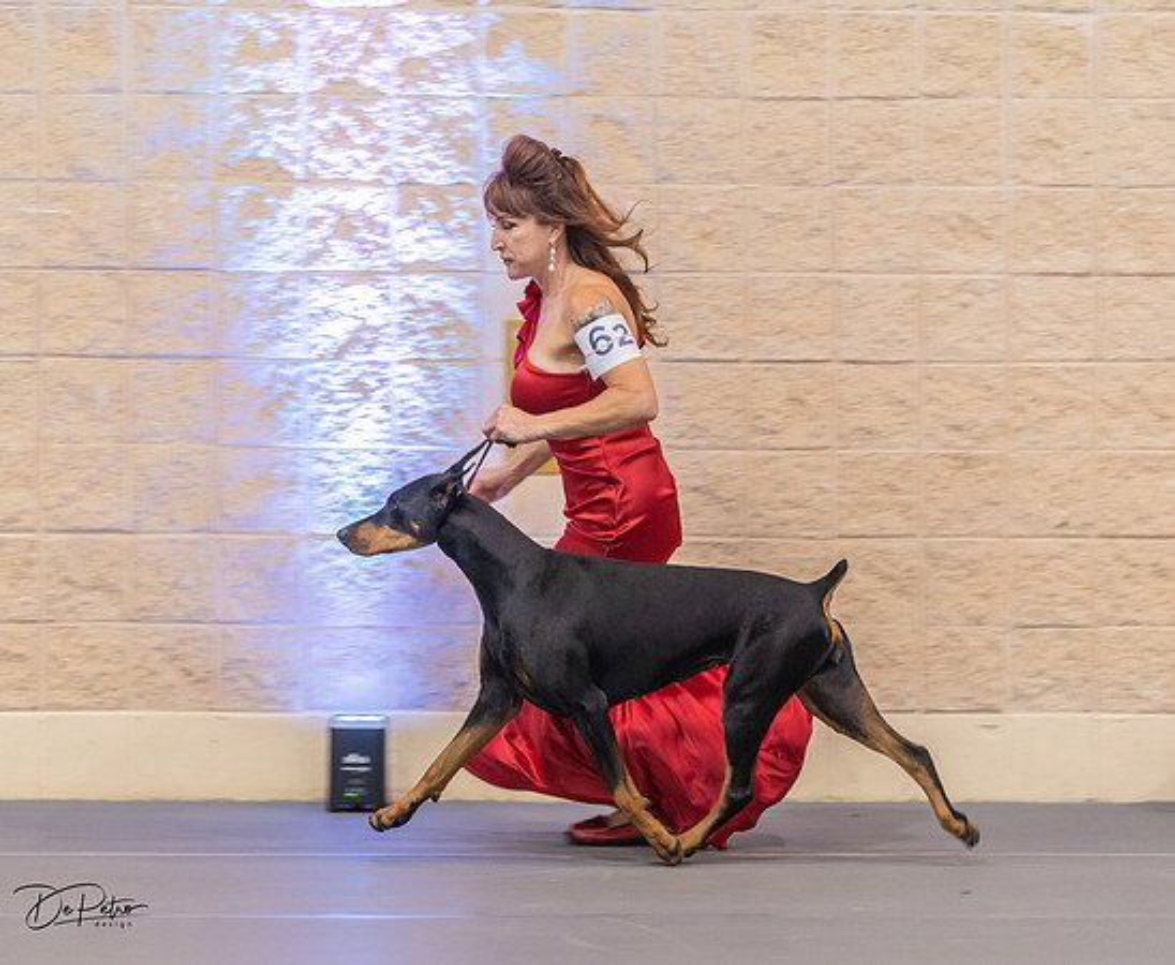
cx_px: 513
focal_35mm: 158
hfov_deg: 12.1
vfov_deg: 9.9
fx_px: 5545
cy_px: 542
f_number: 2.8
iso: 2000
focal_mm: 118
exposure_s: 1/160
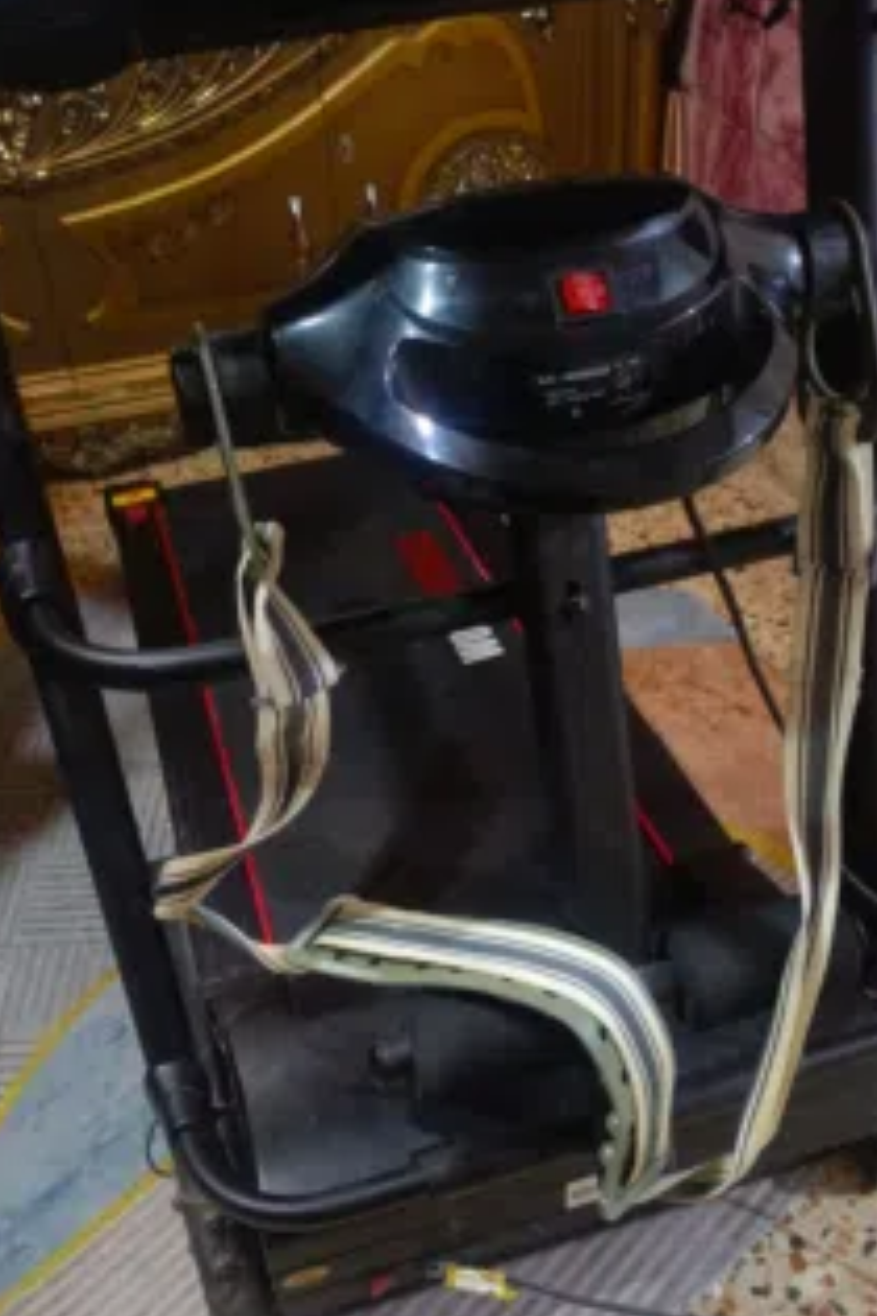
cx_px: 447
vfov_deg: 56.8
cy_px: 781
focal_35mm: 33
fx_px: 1206
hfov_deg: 40.0
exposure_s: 1/33.3
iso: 2220
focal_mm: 4.76
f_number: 1.69
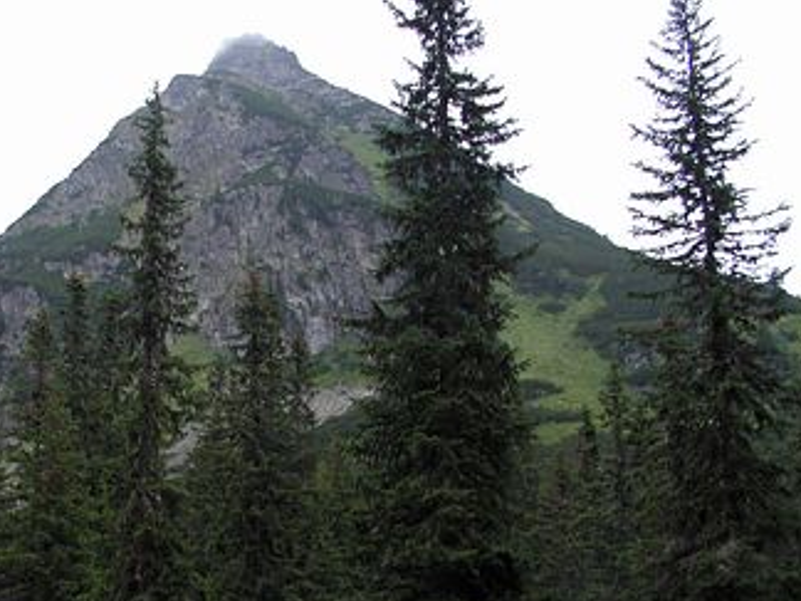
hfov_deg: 37.8
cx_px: 265
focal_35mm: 50
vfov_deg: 28.9
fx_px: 1157
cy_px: 412
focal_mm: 6
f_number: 3.2
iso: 100
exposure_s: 1/30
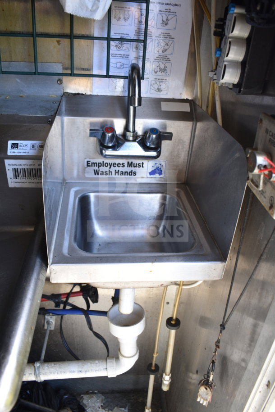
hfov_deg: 43.6
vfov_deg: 61.9
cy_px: 206
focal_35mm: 30
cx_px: 138
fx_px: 344
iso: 200
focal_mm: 20
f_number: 3.5
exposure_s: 1/50
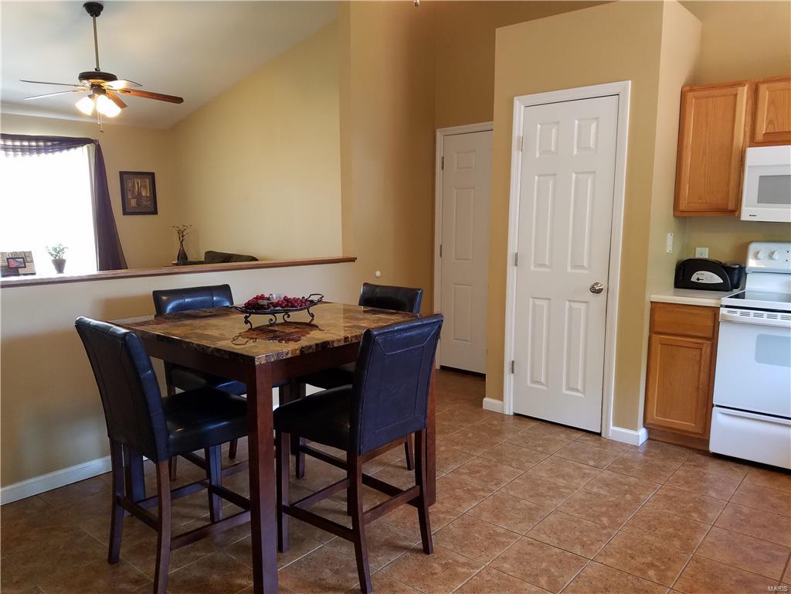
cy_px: 297
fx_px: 594
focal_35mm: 26
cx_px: 396
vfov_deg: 53.1
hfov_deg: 67.3
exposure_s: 1/24
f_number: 1.7
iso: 125
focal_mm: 4.2
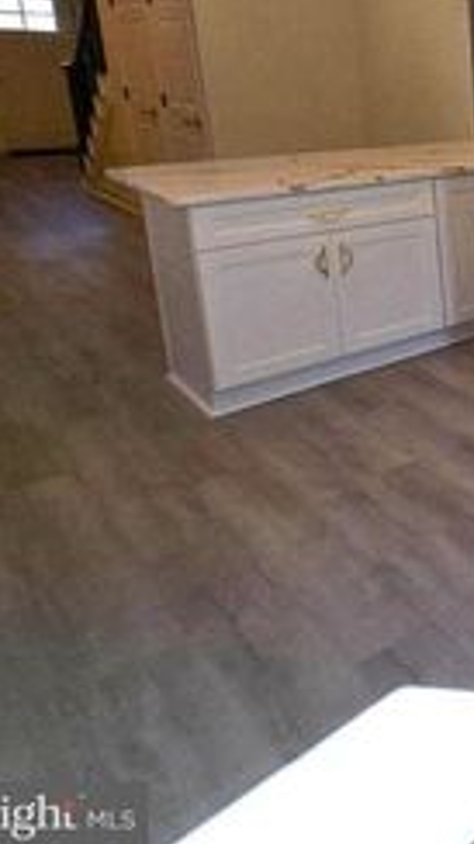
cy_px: 202
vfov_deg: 62.0
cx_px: 803
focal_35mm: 29
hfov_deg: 24.2
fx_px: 649
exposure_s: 1/310
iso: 50
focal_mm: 2.2
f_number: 2.2
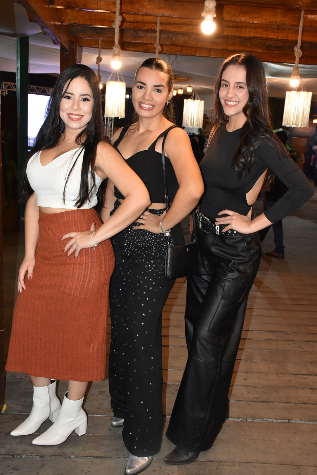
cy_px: 238
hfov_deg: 36.9
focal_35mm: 36
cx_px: 158
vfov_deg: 53.1
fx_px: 475
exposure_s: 1/60
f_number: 5.6
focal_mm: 24
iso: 1600
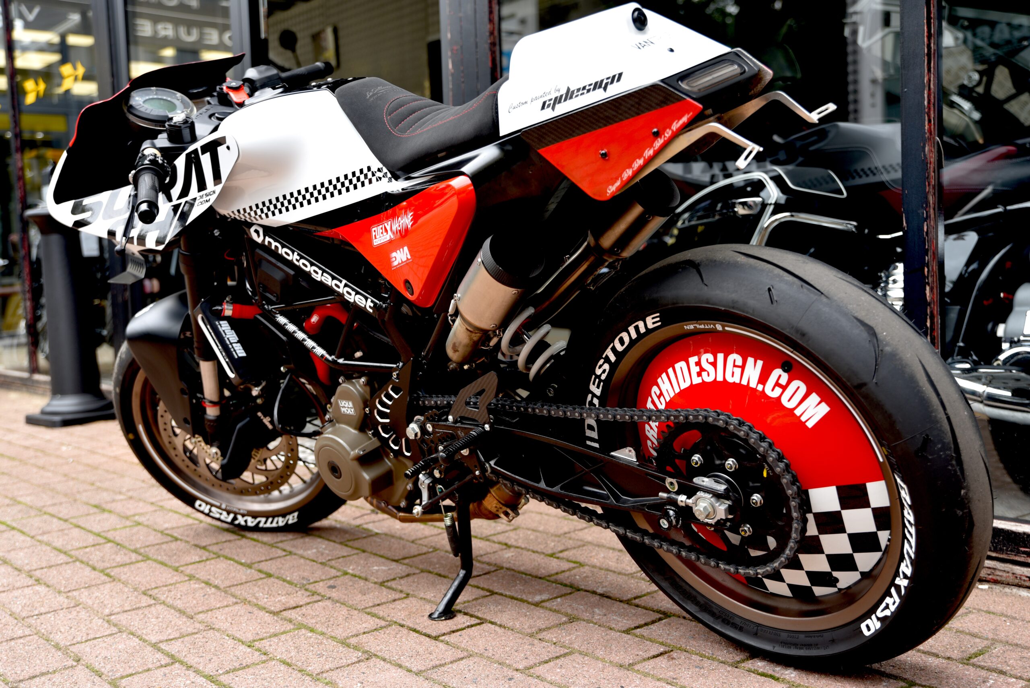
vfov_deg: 30.5
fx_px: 1259
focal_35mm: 44
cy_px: 344
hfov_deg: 44.5
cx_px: 515
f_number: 4
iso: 100
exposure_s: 1/60
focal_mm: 44
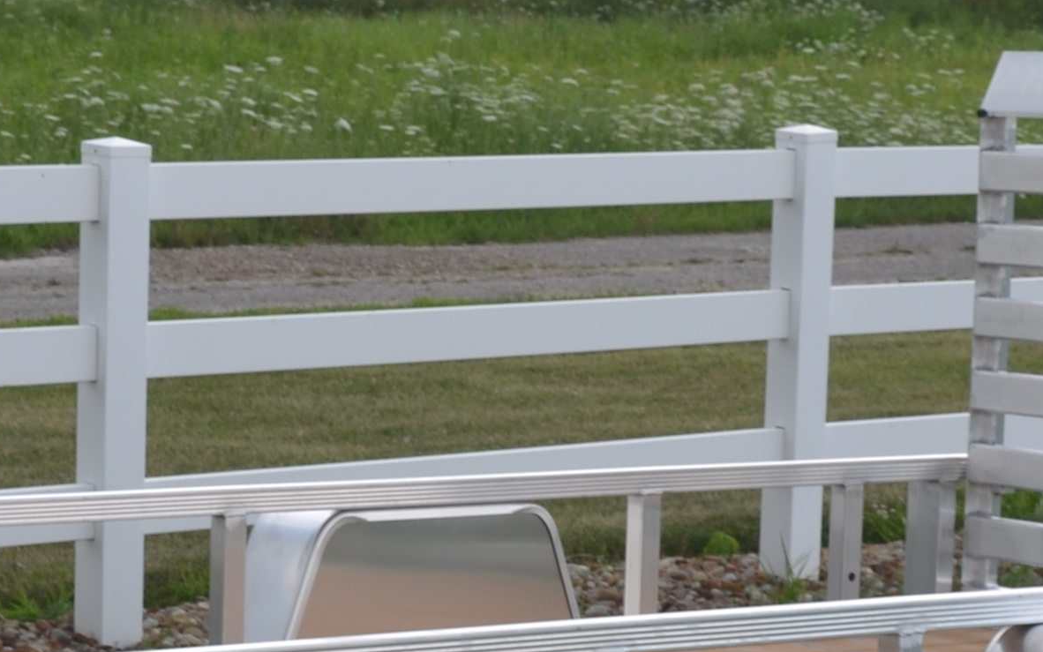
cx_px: 440
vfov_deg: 9.1
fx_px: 4065
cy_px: 604
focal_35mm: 143
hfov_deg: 14.6
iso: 100
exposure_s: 1/160
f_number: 6.3
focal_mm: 24
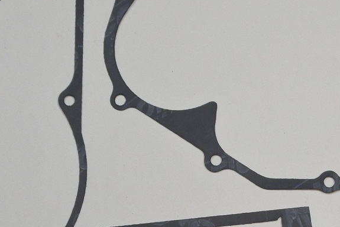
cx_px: 285
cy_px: 245
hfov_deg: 13.8
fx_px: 1398
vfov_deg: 9.2
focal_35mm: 148
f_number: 4.5
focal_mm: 17.6
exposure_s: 1/125
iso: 560
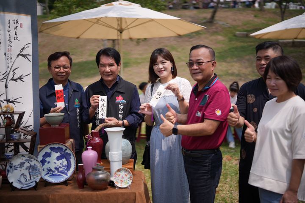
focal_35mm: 50
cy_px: 102
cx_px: 152
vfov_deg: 27.0
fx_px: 424
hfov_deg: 39.6
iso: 100
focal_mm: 50
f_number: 1.2
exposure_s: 1/8000
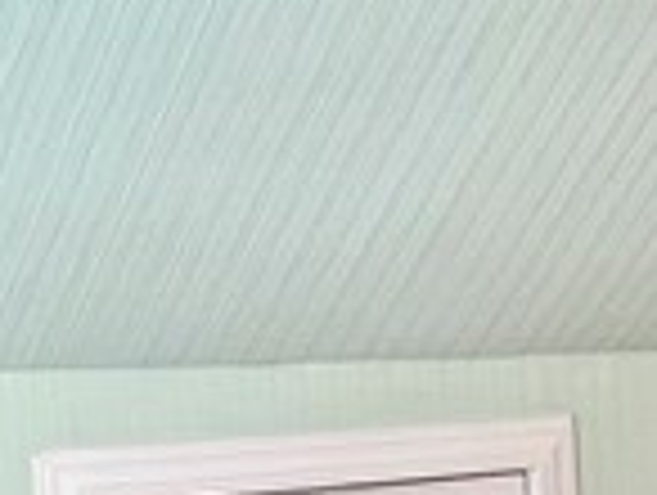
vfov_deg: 16.0
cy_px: 472
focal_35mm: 91
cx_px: 958
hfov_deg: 19.1
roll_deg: +2.2
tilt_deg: -4.0
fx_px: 1730
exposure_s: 1/120
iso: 160
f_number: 1.8
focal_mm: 1.57
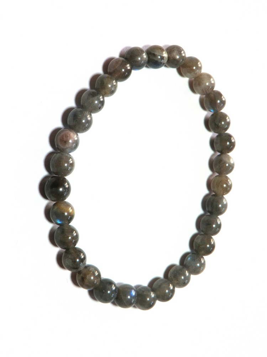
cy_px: 178
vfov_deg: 34.9
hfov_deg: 26.6
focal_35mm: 55
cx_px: 134
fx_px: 566
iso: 100
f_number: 4.2
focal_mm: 9.8
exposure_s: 1/60
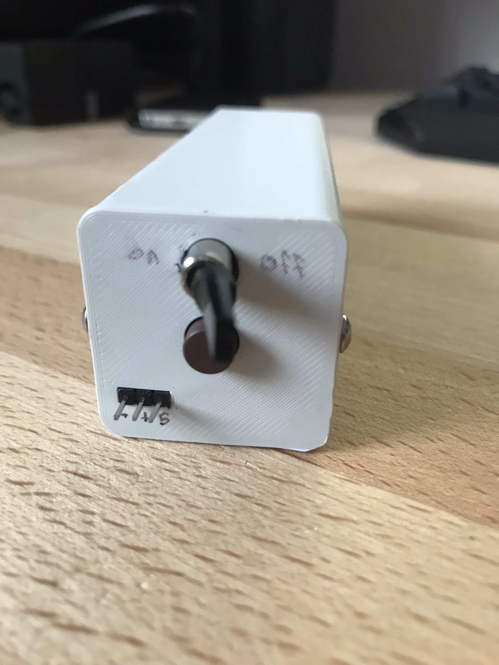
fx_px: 538
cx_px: 250
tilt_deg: -26.2
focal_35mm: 28
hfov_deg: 49.7
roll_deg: -1.8
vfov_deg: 63.4
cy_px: 332
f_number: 1.8
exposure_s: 1/17
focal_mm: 3.99
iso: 80
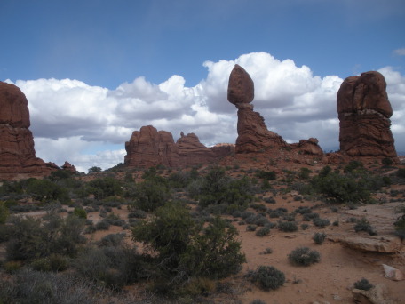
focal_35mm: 36
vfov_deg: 39.7
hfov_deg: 51.4
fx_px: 421
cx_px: 202
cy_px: 152
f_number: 3.5
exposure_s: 1/1000
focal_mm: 6.3
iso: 64
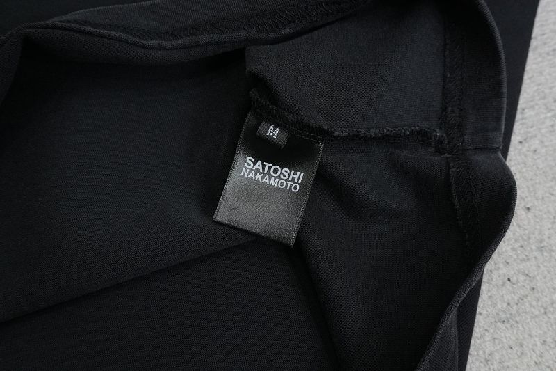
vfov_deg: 35.5
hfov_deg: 51.3
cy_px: 186
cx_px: 278
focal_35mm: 38
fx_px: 579
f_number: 8
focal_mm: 25
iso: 1000
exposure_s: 1/160
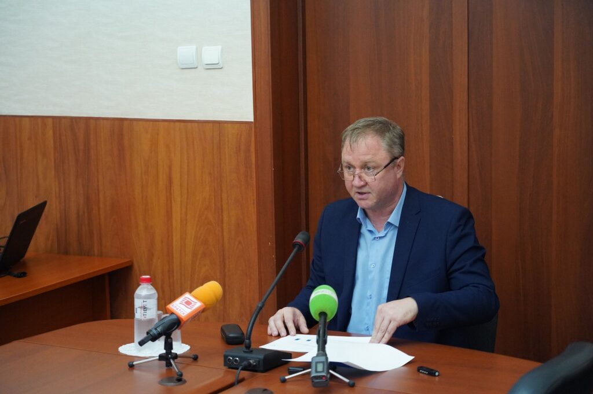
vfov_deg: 18.2
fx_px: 1234
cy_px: 197
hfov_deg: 27.0
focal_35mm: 75
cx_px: 296
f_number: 4
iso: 12800
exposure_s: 1/320
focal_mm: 75
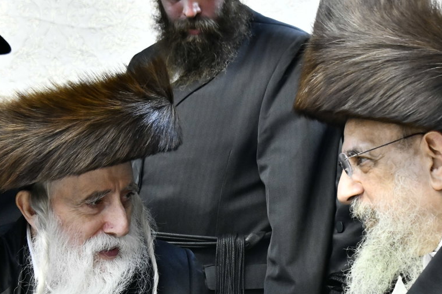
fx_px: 1080
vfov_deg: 15.5
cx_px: 249
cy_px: 200
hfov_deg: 23.1
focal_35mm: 88
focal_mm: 48
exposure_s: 1/160
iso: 4000
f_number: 5.6
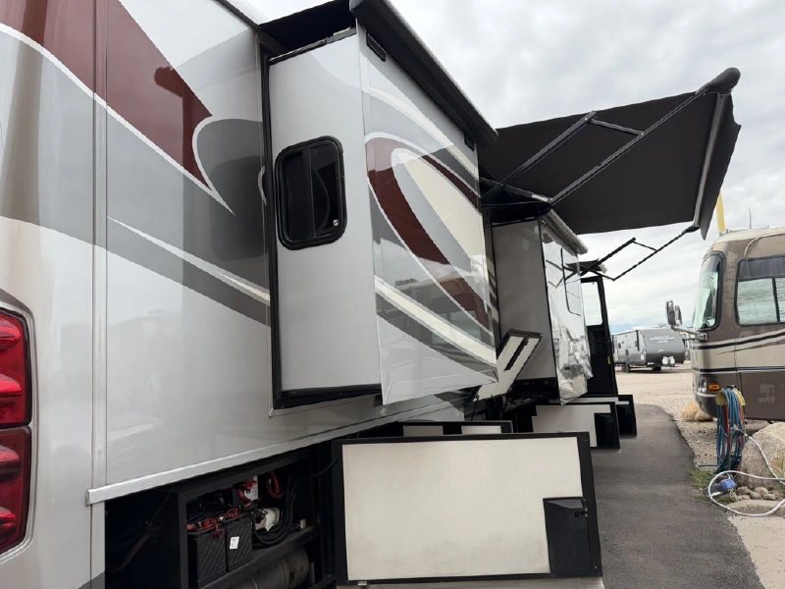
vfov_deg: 56.8
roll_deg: +3.0
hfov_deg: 71.6
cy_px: 294
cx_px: 392
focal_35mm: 24
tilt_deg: +6.9
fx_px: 544
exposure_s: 1/1727
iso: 80
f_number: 1.78
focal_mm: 6.76
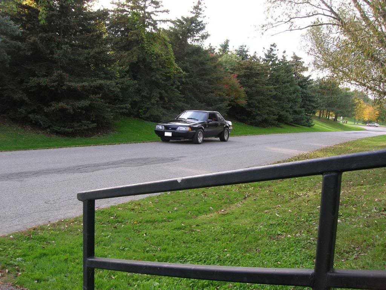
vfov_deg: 41.8
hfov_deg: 54.0
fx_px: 379
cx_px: 193
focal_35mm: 34
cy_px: 145
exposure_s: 1/41.7
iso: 50
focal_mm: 5.7
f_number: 4.9
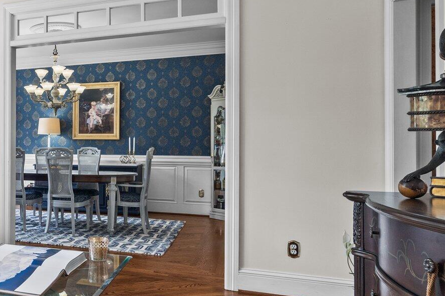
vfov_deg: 35.9
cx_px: -13
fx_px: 457
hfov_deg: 43.5
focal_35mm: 37
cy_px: 143
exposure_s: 1/4
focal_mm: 16
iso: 400
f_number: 8
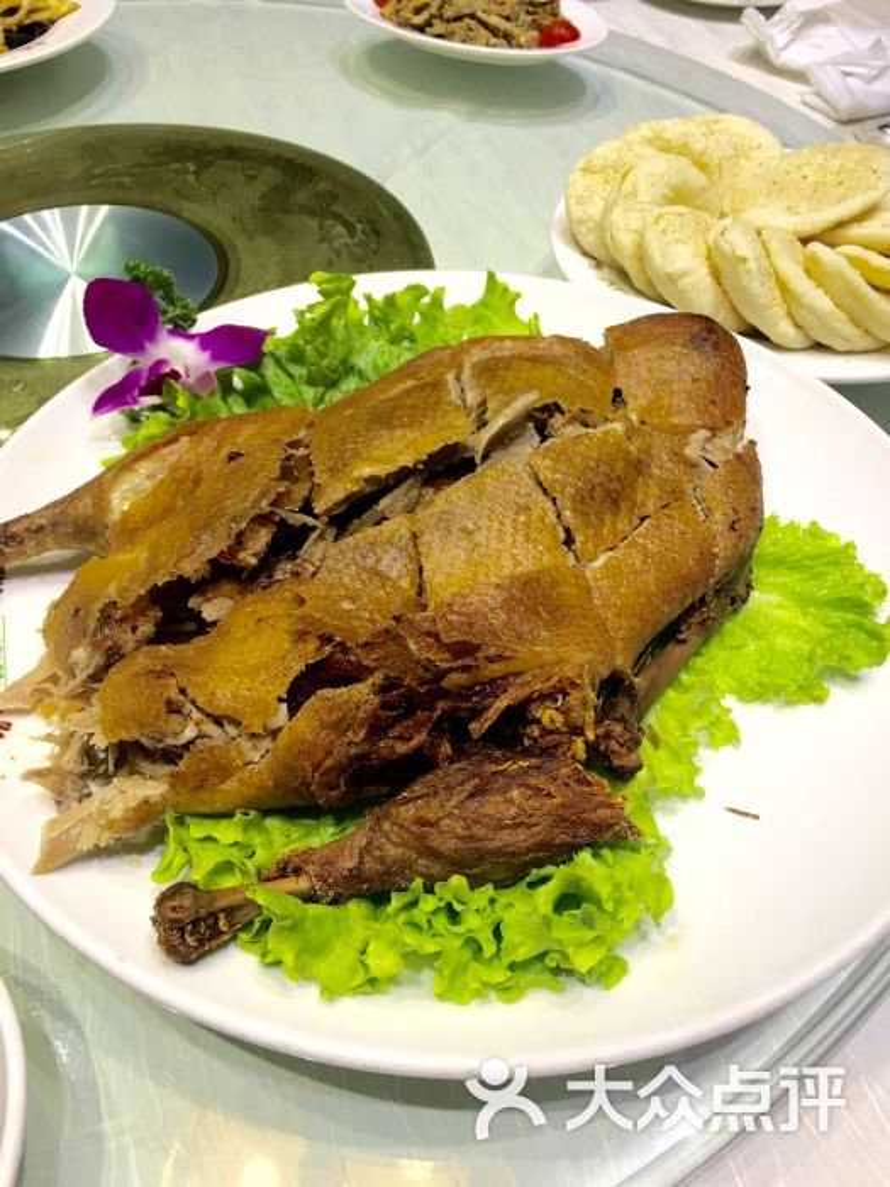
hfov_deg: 48.2
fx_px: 994
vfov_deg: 61.7
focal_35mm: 29
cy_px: 594
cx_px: 445
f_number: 2.2
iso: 32
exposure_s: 1/17
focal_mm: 4.15
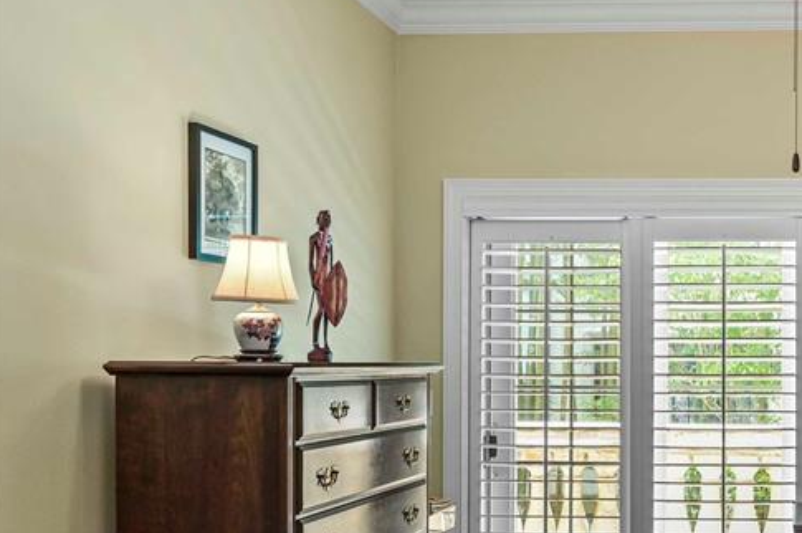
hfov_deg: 41.7
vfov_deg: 33.0
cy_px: 439
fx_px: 869
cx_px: 836
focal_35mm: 39
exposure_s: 1/2.5
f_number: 8
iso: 400
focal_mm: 18.5
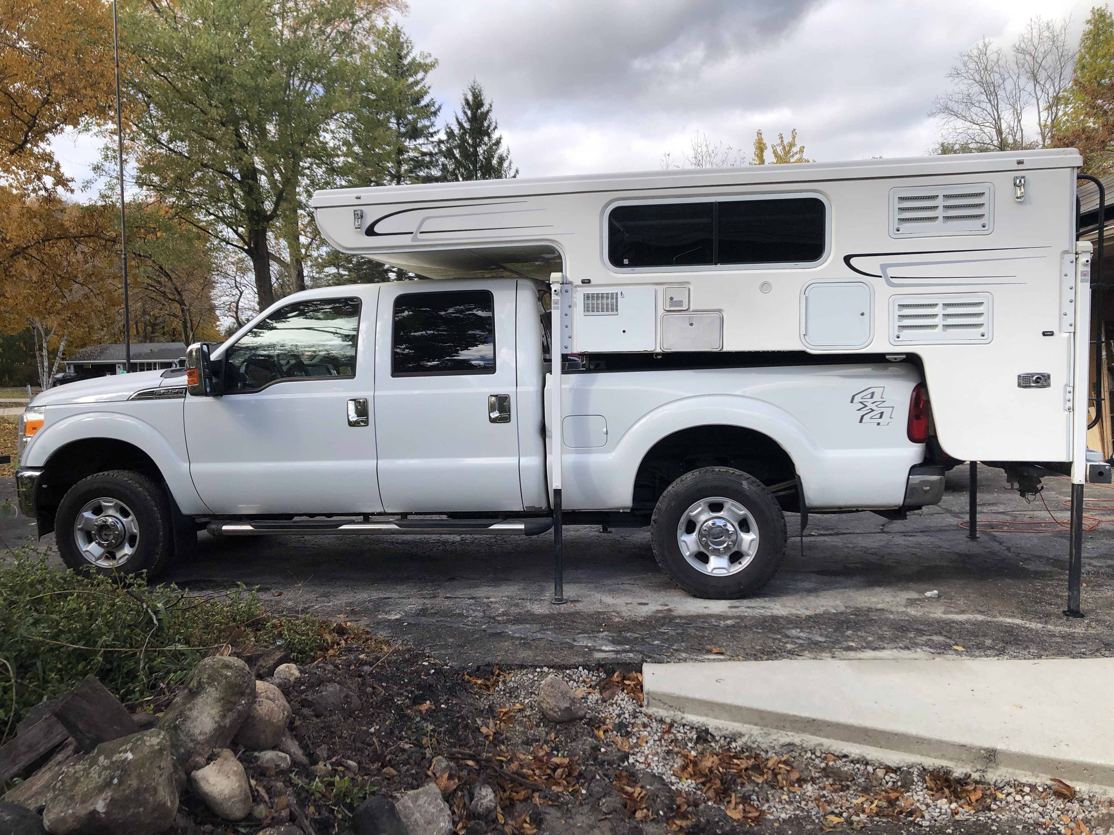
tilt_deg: -1.5
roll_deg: +1.1
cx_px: 557
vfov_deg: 49.7
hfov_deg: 63.4
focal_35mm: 28
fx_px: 901
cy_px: 418
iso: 20
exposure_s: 1/960
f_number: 1.8
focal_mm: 3.99
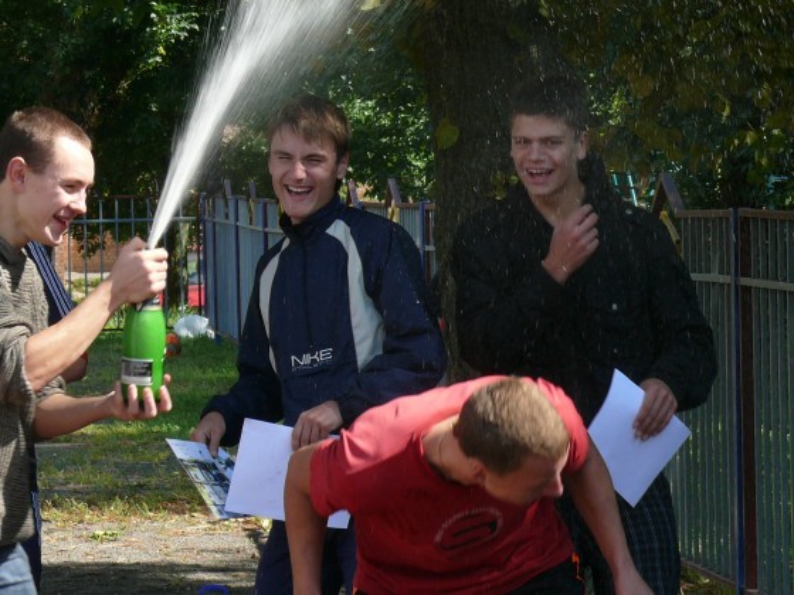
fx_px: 4450
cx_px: 397
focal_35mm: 194
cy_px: 298
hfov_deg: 10.2
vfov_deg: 7.7
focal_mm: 23
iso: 100
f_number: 5.6
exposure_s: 1/200
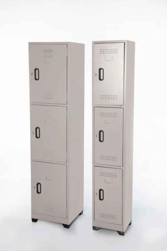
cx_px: 84
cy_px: 127
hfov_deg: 26.5
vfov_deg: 38.9
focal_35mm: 51
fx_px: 355
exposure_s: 1/100
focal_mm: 50
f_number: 22
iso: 500
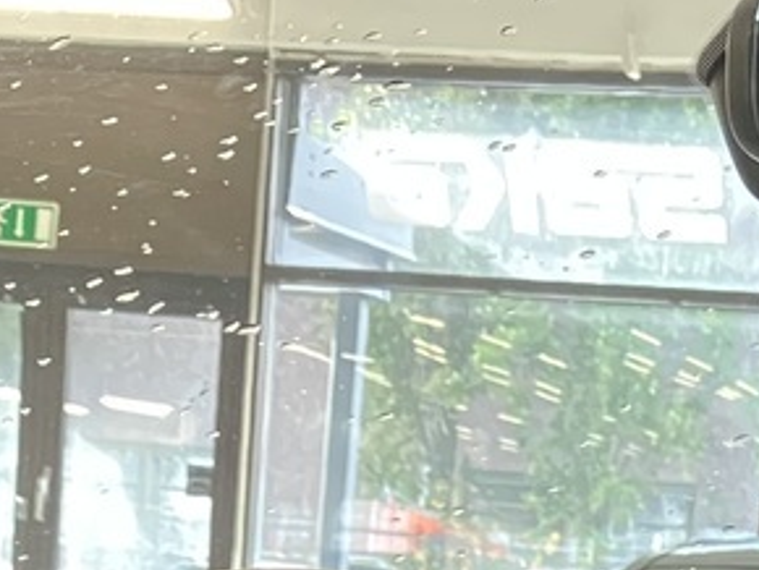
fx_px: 3050
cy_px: 1318
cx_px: 453
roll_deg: -5.6
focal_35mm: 139
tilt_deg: -13.1
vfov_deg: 9.6
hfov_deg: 14.2
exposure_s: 1/50
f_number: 1.8
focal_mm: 3.99
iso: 200
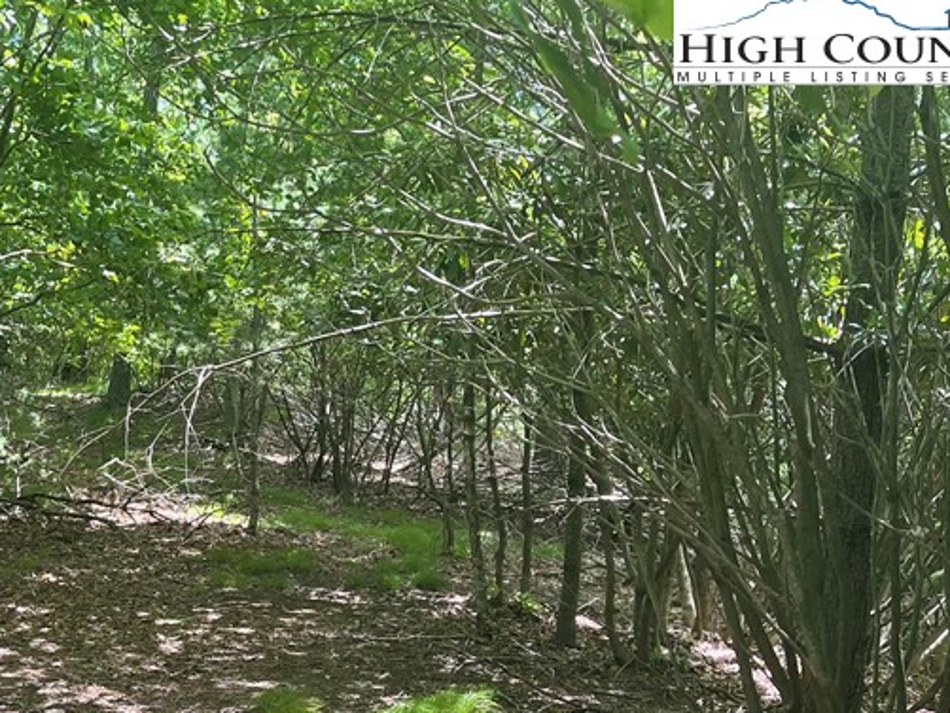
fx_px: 1455
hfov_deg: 34.1
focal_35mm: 53
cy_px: 715
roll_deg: -2.5
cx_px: 91
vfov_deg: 26.1
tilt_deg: -10.5
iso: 50
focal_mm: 5.1
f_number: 1.6
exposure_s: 1/121
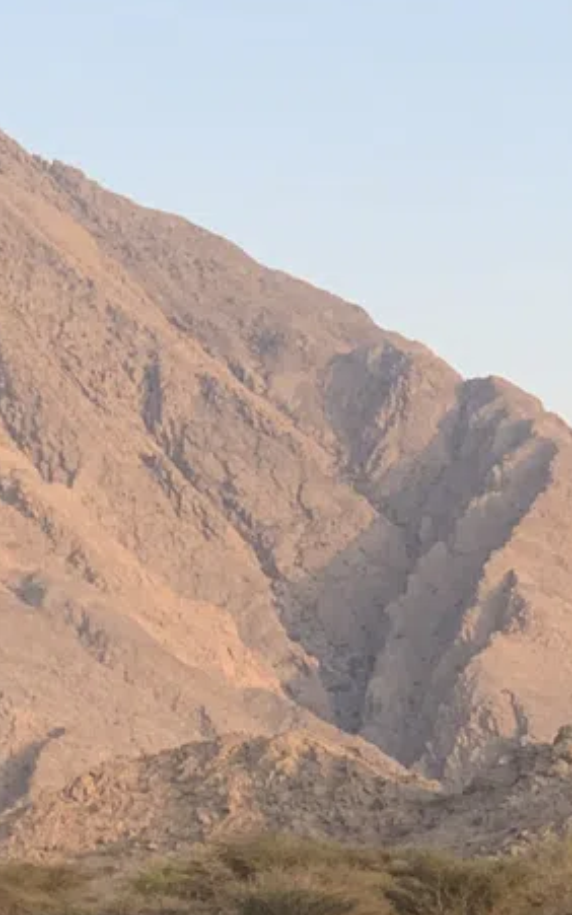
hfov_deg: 7.8
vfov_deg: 12.3
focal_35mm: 167
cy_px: 1009
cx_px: -81
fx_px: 4164
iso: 16
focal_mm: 6
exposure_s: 1/141
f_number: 2.4
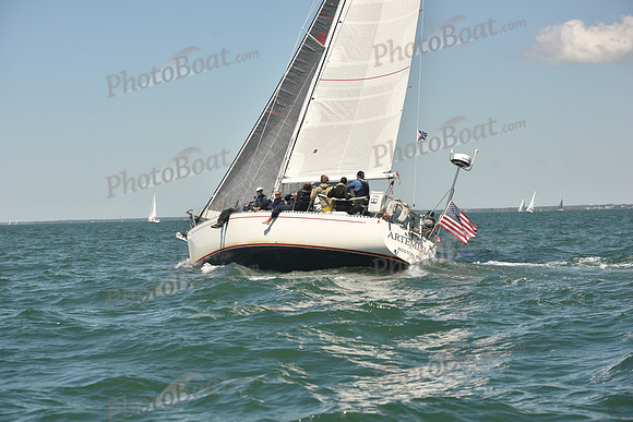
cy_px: 211
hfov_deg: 20.8
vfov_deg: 14.0
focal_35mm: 98
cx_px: 316
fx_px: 1723
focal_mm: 98
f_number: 6.3
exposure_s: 1/800
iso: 250
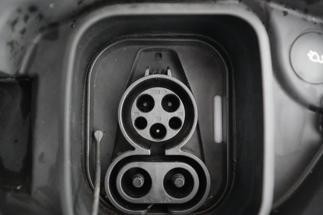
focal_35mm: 28
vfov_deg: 46.4
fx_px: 251
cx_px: 162
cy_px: 108
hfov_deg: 65.5
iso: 12800
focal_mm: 28
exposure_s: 1/50
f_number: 2.8
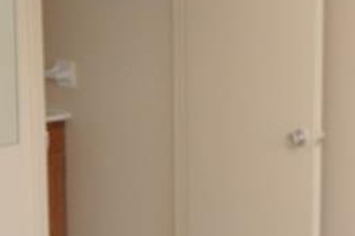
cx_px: 401
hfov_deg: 18.8
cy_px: 104
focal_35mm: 104
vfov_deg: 13.1
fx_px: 1026
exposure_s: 1/125
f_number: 5.6
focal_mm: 11
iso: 400
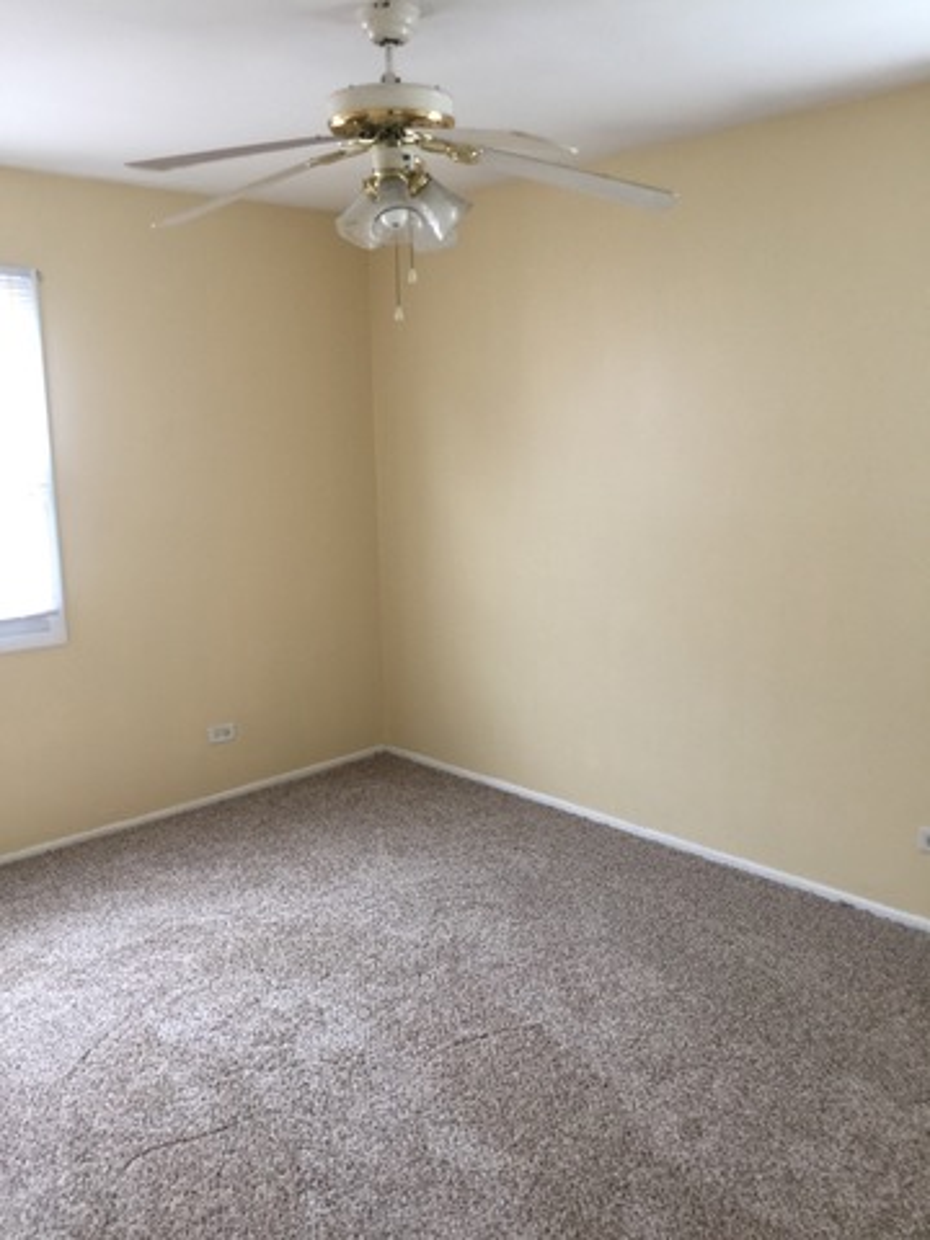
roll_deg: +1.4
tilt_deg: -9.2
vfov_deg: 61.7
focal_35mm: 29
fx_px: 1039
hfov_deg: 48.2
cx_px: 465
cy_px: 620
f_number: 2.2
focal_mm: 4.15
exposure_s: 1/15
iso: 40
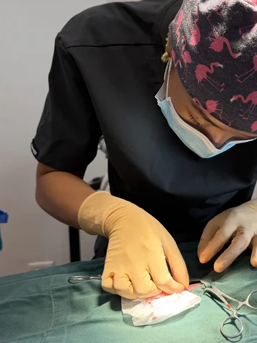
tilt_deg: -18.0
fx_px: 475
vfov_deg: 39.7
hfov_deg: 29.3
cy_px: 172
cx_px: 220
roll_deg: -4.4
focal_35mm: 48
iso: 64
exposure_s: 1/121
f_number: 1.78
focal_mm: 6.76
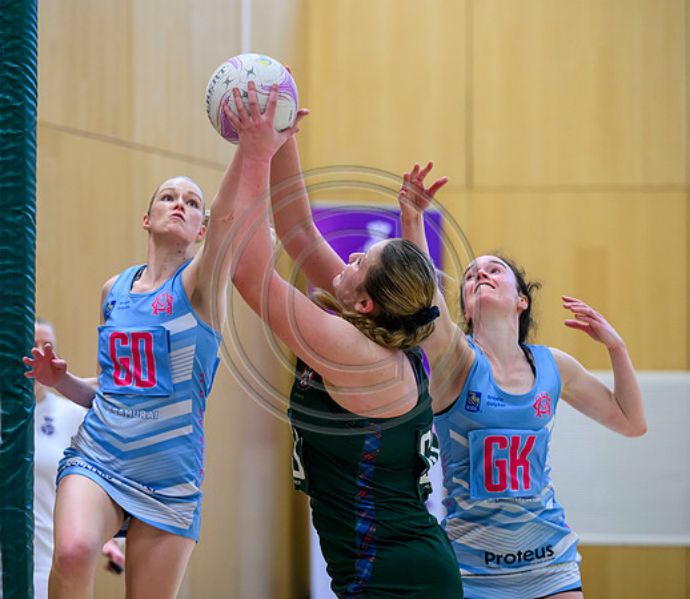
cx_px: 364
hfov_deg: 11.7
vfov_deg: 10.2
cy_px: 299
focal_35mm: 160
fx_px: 3374
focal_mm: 135
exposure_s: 1/1250
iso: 4000
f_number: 3.2
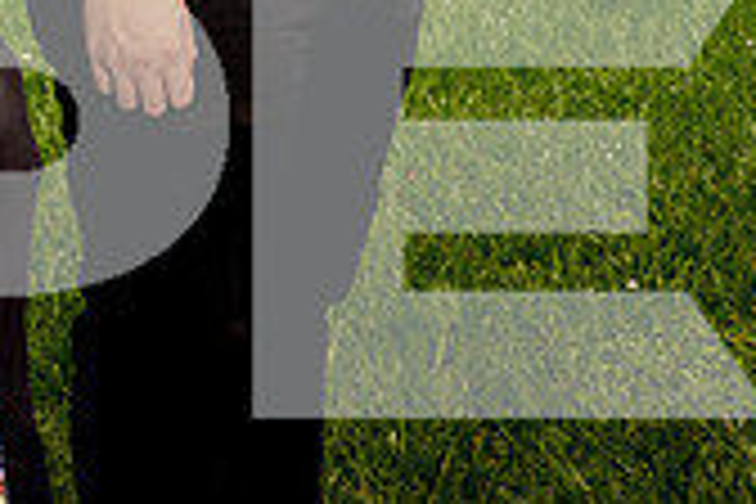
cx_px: -360
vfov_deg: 9.1
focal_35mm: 145
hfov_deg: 13.4
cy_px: -362
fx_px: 3045
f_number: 10
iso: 100
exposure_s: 1/250
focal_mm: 42
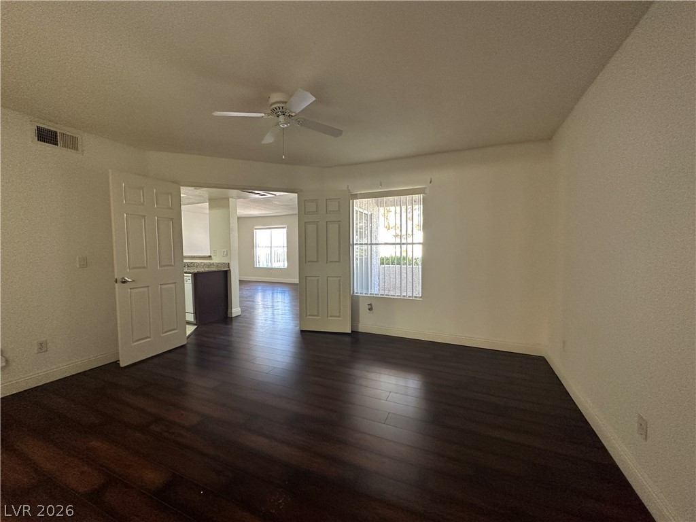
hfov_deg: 102.1
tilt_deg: -2.9
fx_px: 281
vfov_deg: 85.7
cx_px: 348
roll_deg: +0.3
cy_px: 261
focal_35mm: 14
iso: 250
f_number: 2.2
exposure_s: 1/120
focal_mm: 2.22
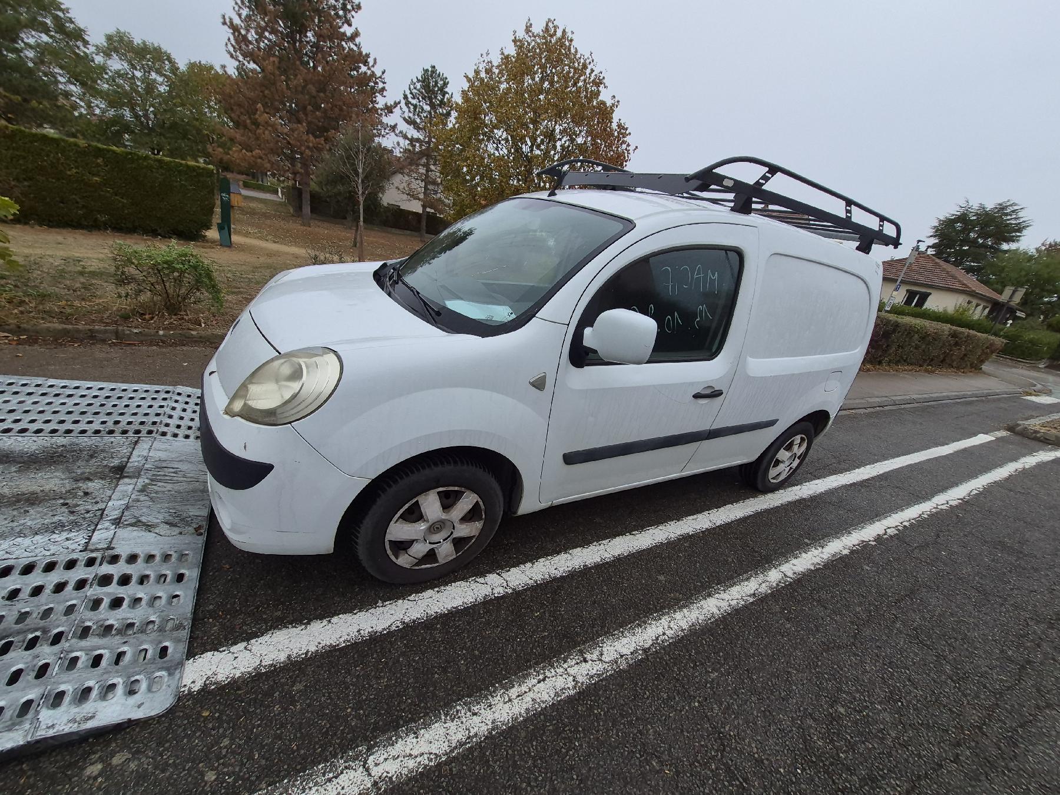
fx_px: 398
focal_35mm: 13
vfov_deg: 89.9
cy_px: 398
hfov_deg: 106.2
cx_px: 530
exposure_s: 1/1111
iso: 40
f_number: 2.2
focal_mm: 1.74
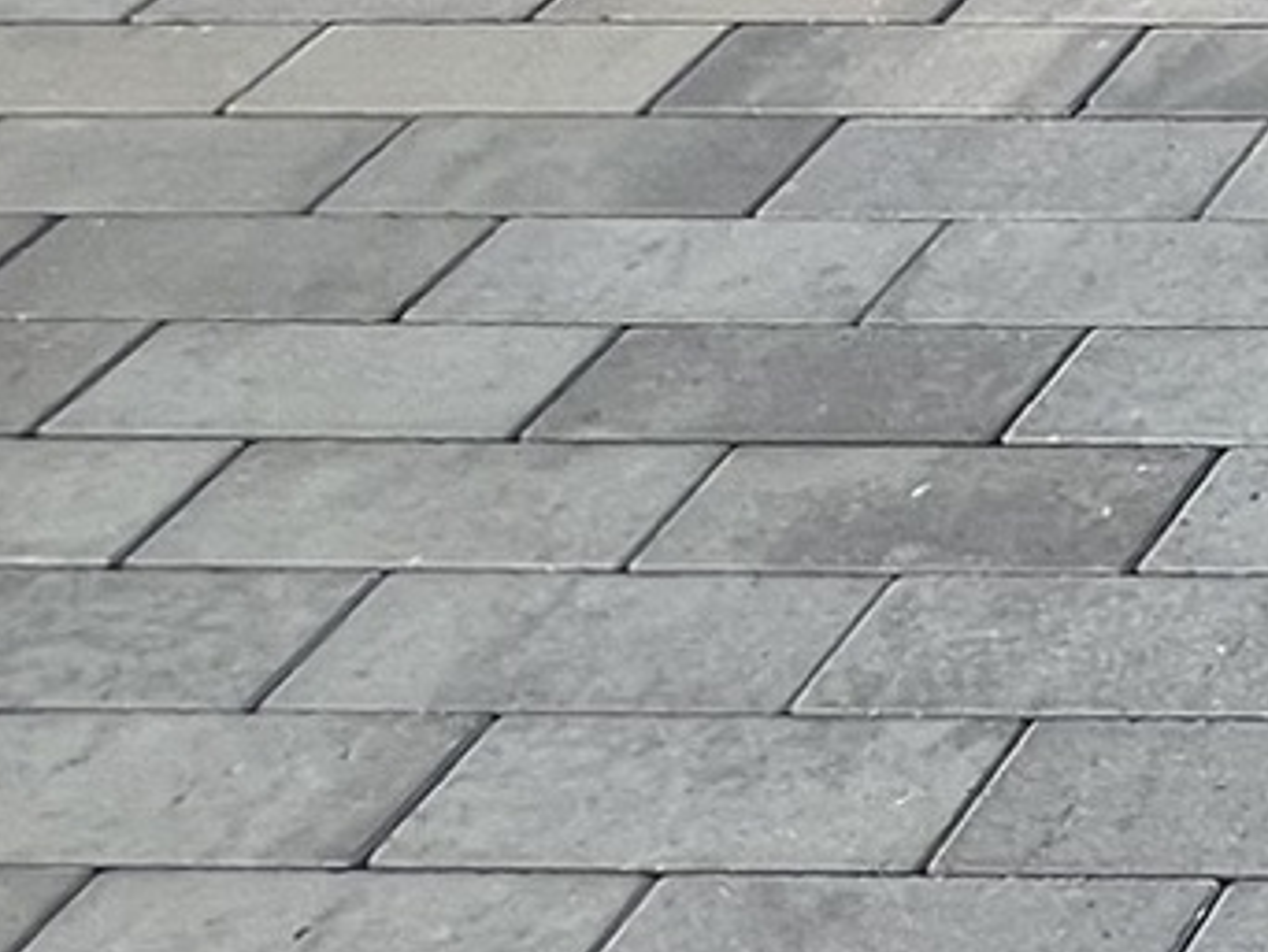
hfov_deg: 14.2
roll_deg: -0.5
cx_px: 3203
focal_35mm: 76
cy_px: -137
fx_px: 2786
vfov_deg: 18.5
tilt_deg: -36.3
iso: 32
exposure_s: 1/191
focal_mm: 1.57
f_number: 1.8
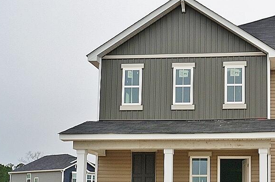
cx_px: 235
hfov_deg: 29.6
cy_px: 153
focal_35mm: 66
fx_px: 503
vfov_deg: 20.3
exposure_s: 1/80
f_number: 8
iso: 100
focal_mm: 25
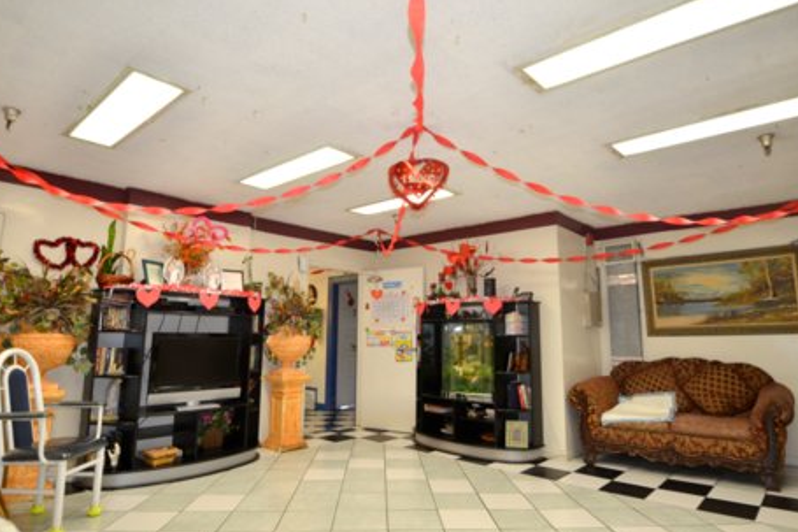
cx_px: 395
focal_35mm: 21
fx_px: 455
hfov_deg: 82.5
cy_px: 262
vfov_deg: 60.6
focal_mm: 13
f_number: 3.8
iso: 800
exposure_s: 1/60
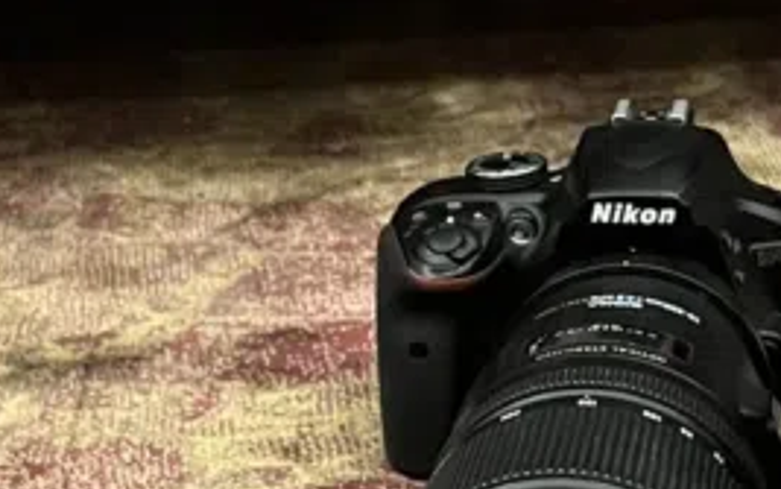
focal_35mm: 66
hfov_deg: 31.0
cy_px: 413
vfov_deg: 19.5
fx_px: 1405
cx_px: 450
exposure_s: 1/25
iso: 640
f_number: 1.6
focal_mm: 5.1
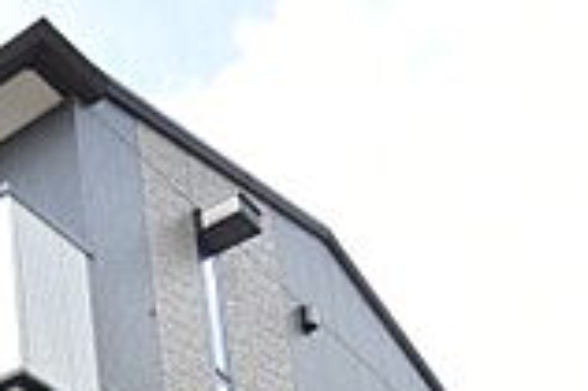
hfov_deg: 23.3
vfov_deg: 15.6
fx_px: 1191
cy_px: 732
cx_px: -249
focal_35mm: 73
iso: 800
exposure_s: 1/400
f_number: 10
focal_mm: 12
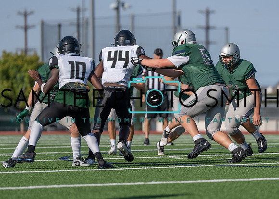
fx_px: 2430
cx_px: 173
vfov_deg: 4.7
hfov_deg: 6.6
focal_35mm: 307
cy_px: 100
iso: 100
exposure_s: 1/2500
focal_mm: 200
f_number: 2.8
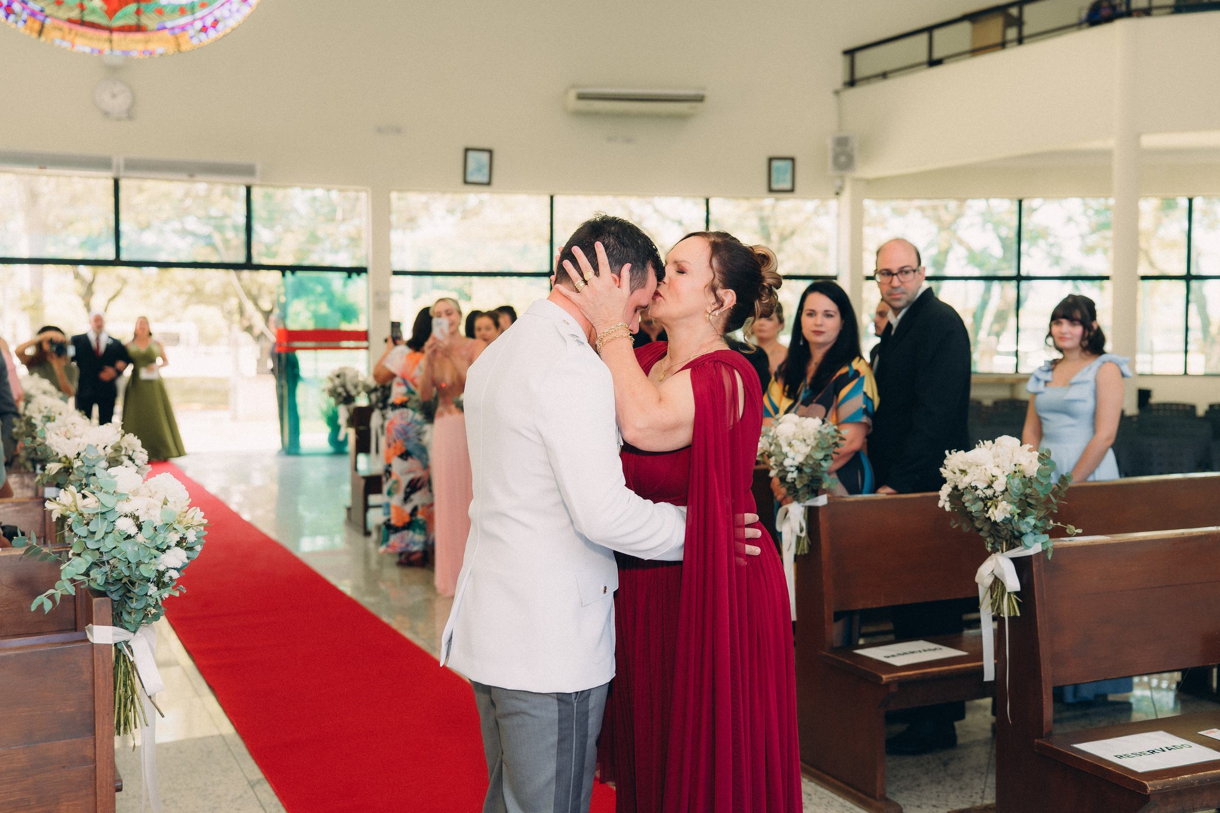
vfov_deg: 35.9
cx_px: 614
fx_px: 1254
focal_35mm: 37
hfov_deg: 51.9
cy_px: 406
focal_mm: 35
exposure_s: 1/200
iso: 160
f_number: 2.8
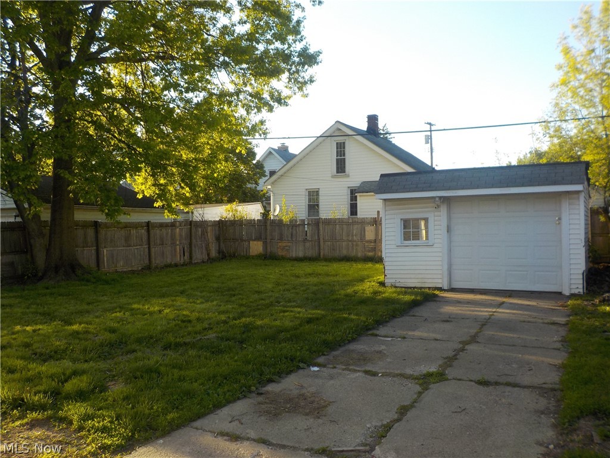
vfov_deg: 46.8
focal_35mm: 30
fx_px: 529
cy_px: 229
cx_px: 305
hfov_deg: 60.0
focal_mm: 4.1
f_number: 3.3
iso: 125
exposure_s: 1/320
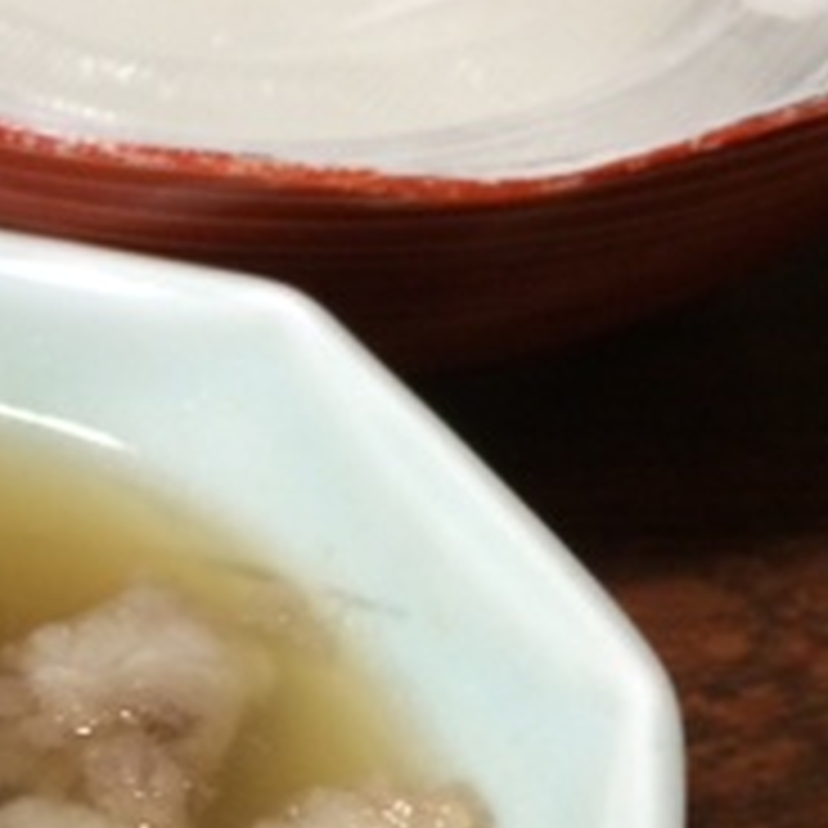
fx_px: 2490
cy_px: 828
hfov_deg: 17.9
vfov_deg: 18.4
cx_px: -189
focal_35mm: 92
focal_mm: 4.12
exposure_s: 1/30
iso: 200
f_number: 2.2
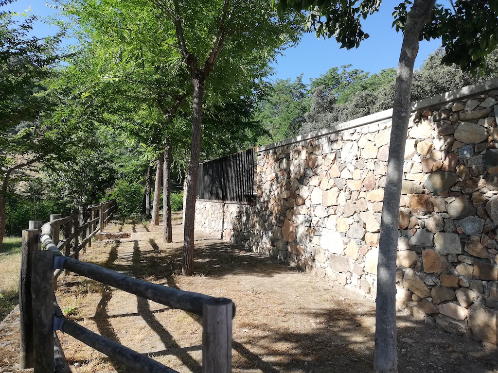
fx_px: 374
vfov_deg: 53.1
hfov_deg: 67.3
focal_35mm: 26
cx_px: 249
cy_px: 186
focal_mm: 3.81
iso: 50
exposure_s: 1/496
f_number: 4
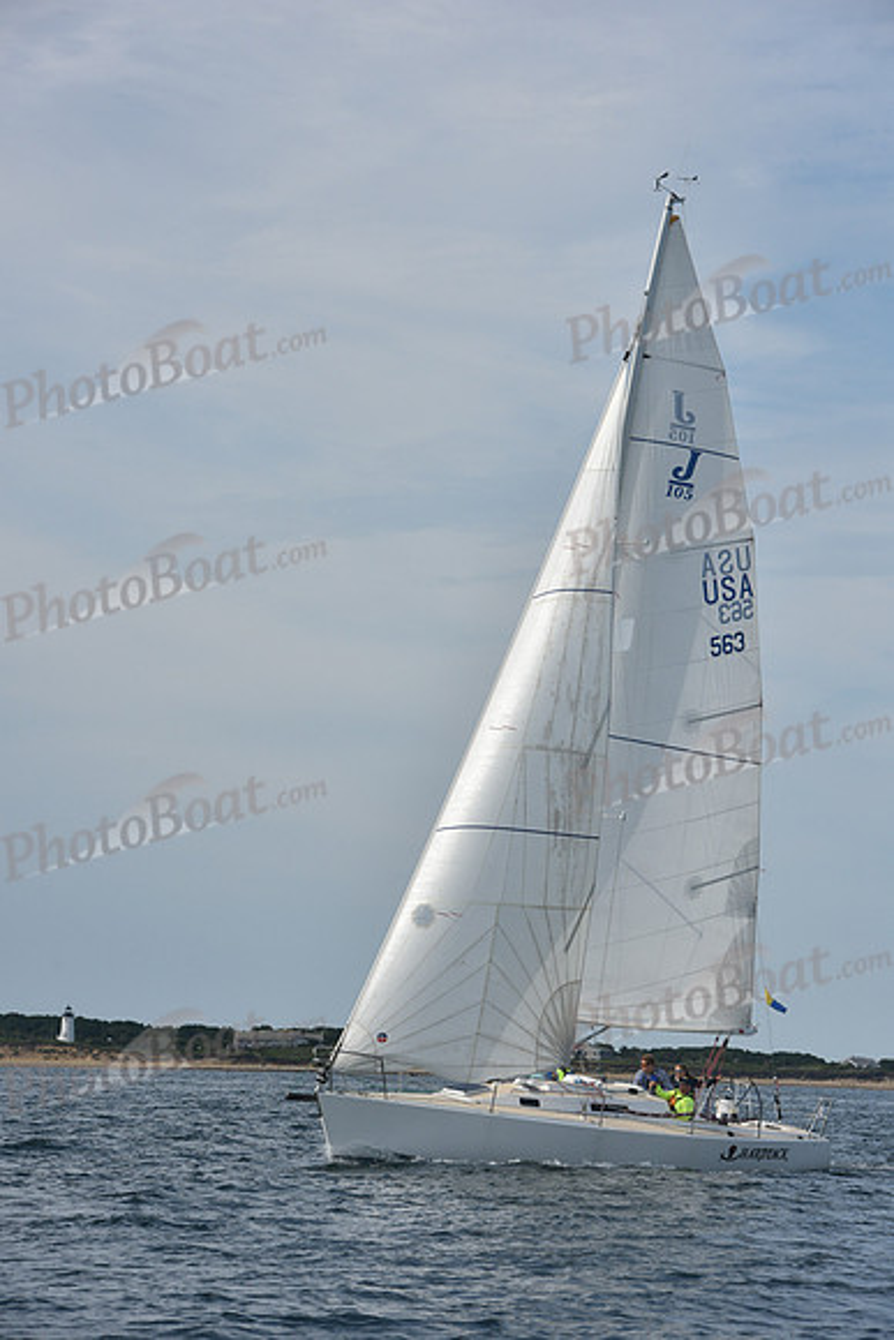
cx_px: 447
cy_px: 670
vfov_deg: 14.2
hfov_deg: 9.5
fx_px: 5398
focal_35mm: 145
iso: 320
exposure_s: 1/1000
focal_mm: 145
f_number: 10
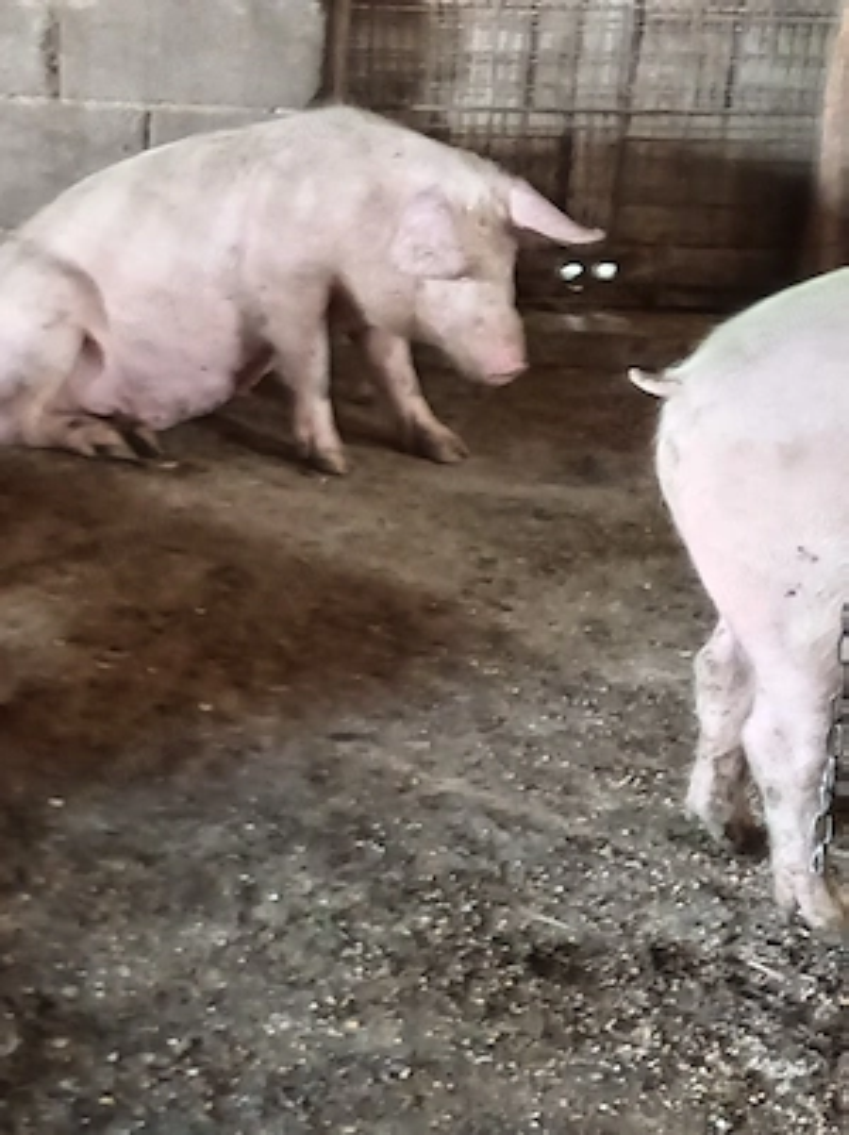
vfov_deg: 27.1
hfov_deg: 20.4
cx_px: 424
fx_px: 2358
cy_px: 568
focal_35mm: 72
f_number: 1.8
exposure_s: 1/16.7
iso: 2010
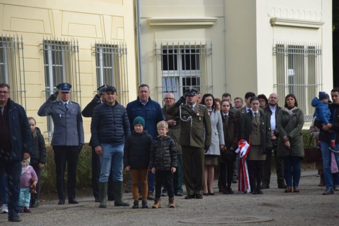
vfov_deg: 8.7
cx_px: 170
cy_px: 113
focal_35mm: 158
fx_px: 1483
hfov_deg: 13.0
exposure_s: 1/250
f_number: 8
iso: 220
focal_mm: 105
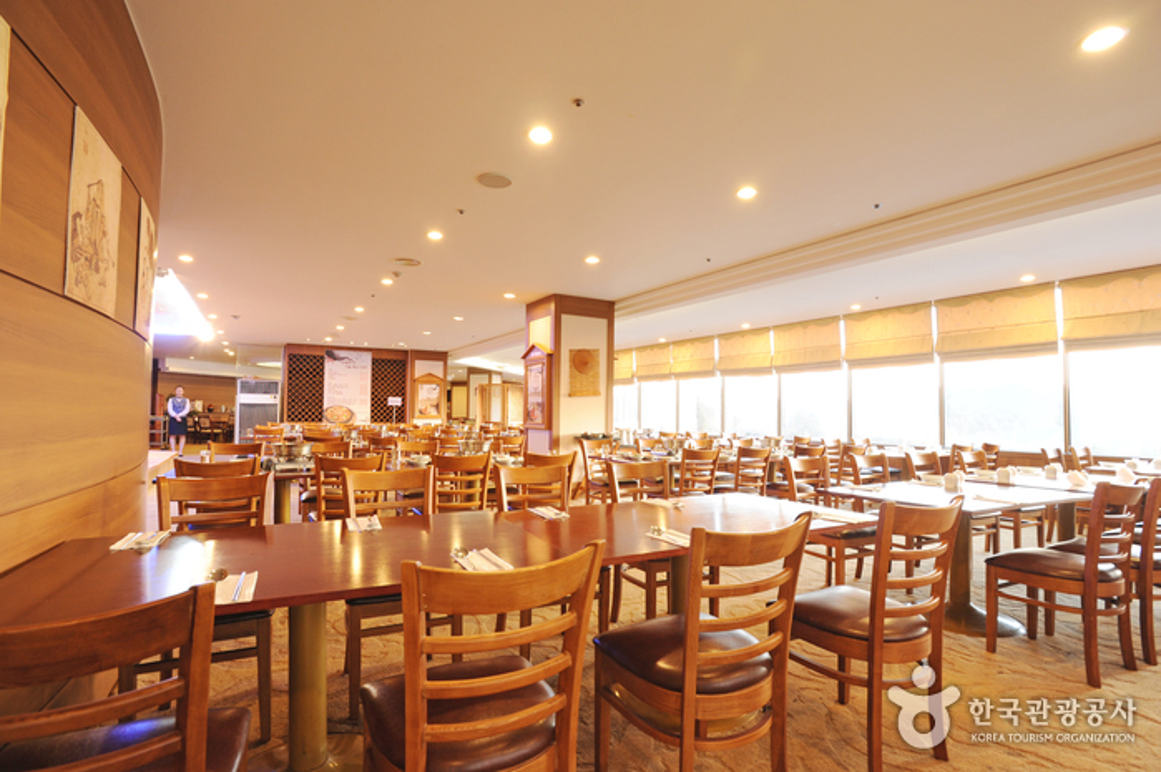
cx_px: 580
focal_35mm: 17
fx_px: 548
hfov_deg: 93.3
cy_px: 386
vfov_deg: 70.4
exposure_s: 1/8
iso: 800
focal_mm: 17
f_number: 8
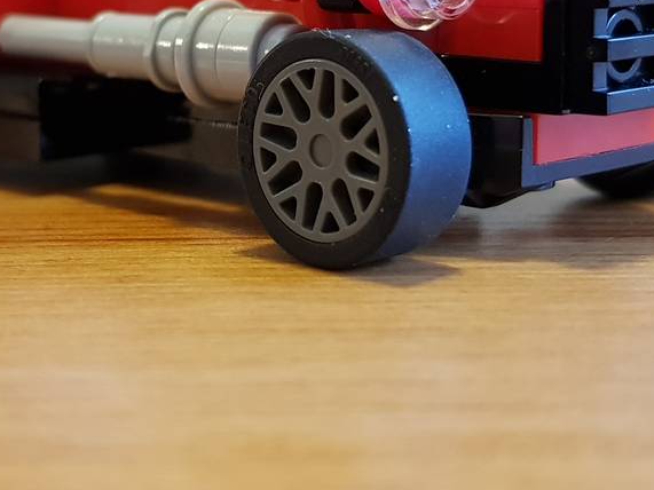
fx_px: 774
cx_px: 250
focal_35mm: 41
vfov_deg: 34.2
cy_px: 108
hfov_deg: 45.4
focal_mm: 4.3
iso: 250
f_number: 1.7
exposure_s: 1/14
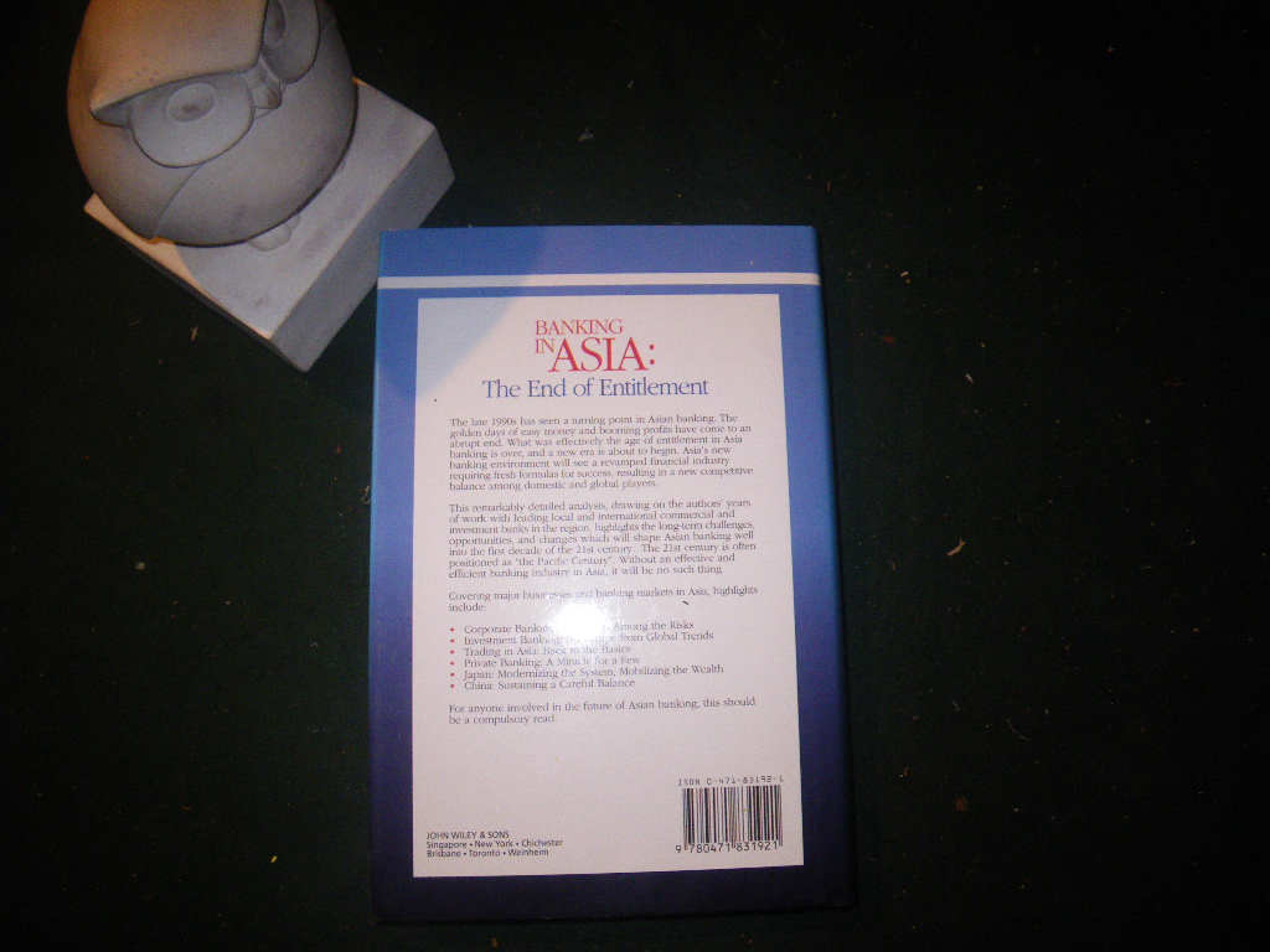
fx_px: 1027
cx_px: 635
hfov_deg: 63.4
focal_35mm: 28
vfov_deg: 49.7
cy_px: 476
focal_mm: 5
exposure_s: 1/50
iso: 250
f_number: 3.5
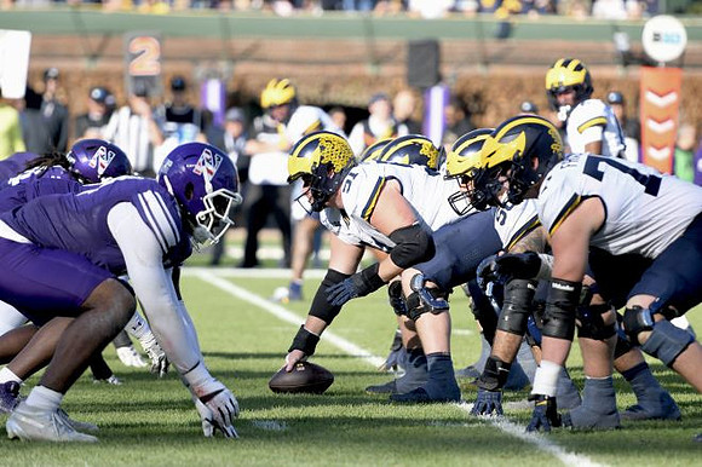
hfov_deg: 7.1
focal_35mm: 292
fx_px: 5691
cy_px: 234
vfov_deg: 4.7
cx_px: 351
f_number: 2.8
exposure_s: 1/1600
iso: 250
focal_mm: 195
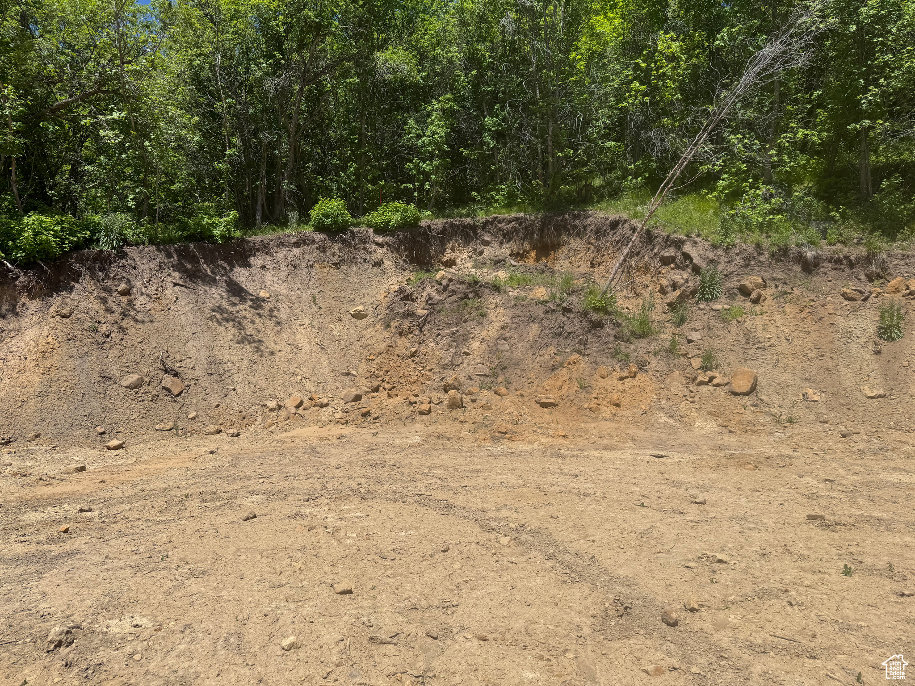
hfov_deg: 71.6
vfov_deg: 56.8
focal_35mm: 24
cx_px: 458
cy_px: 343
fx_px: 634
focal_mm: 6.76
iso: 80
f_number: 1.78
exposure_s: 1/5348
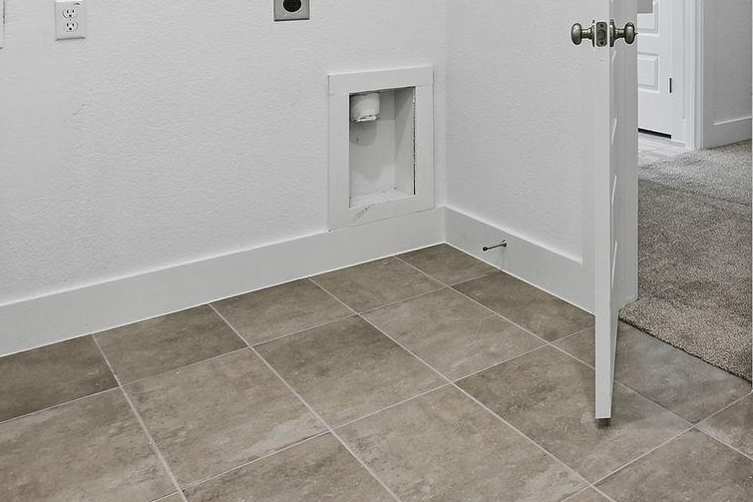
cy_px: -33
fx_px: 795
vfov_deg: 31.5
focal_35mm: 38
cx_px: 724
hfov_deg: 44.4
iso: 100
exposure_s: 1/10
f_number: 8
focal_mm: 14
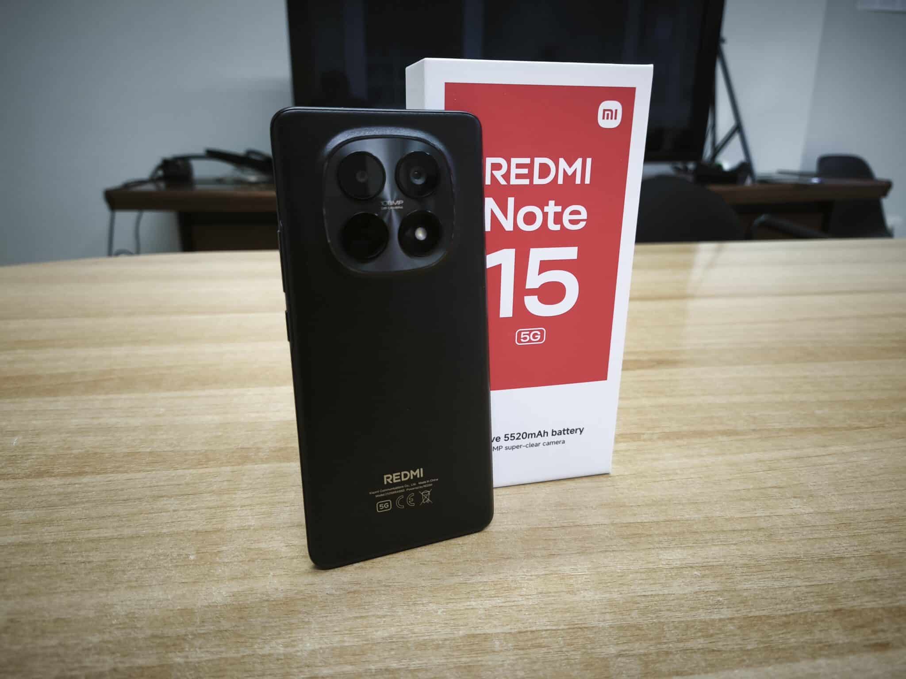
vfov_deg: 58.9
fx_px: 602
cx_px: 453
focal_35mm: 23
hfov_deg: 73.9
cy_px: 340
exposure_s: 1/50
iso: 500
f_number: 1.7
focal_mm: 5.35
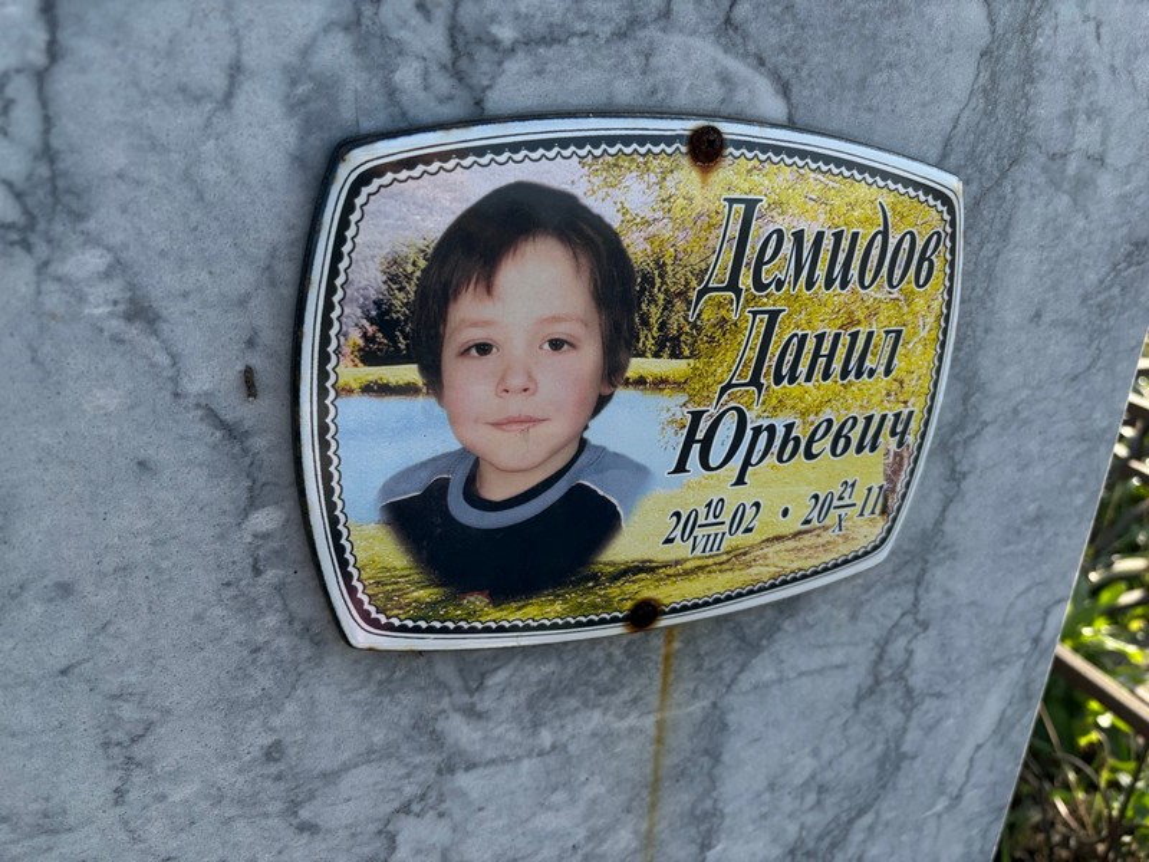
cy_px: 431
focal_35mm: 26
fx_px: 863
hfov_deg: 67.3
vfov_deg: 53.1
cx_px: 574
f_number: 1.6
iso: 50
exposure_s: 1/1115
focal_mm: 5.96
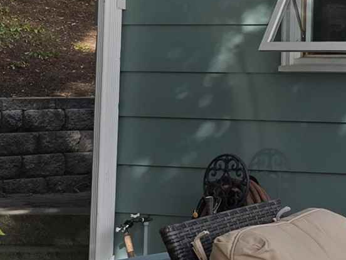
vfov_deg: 11.5
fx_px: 1279
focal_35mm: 128
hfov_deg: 12.5
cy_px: 22
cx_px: 792
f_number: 1.8
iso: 25
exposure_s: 1/624
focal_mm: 5.4
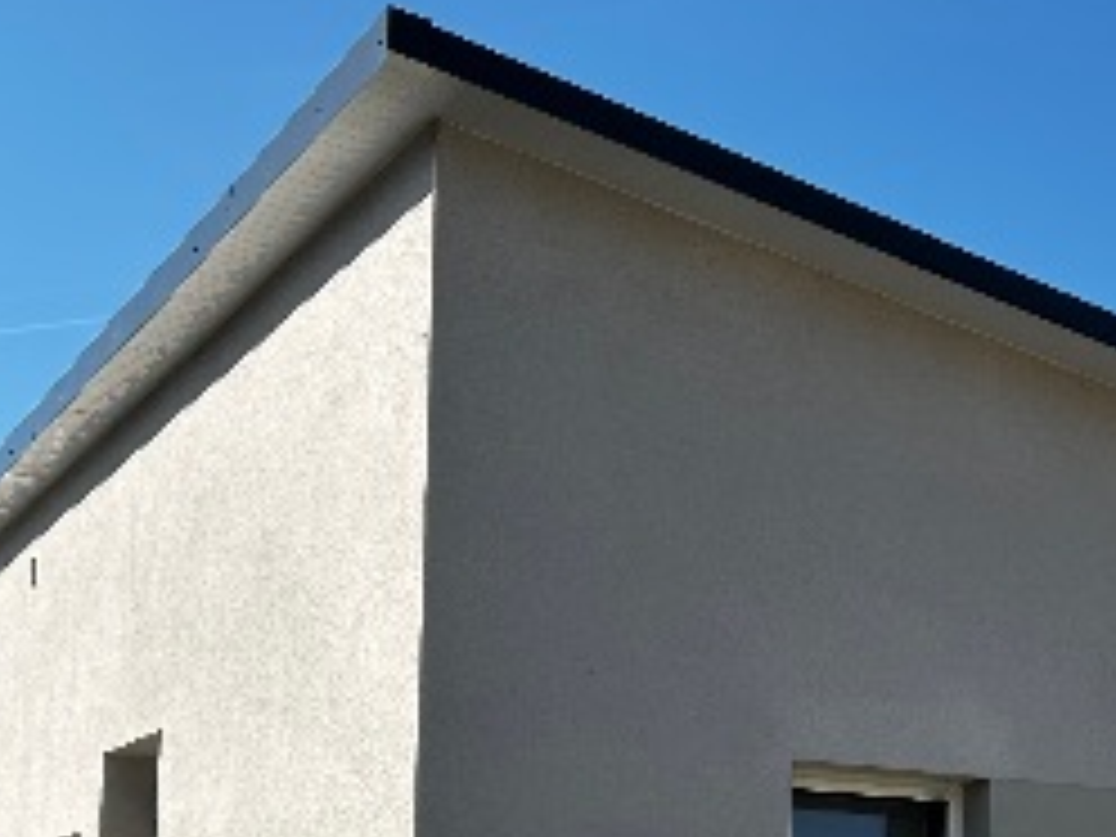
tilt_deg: +4.0
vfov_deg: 21.1
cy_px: 868
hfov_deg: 27.1
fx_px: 2160
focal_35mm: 67
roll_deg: -0.8
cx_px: 1152
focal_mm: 5.7
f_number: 1.5
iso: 50
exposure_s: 1/3077
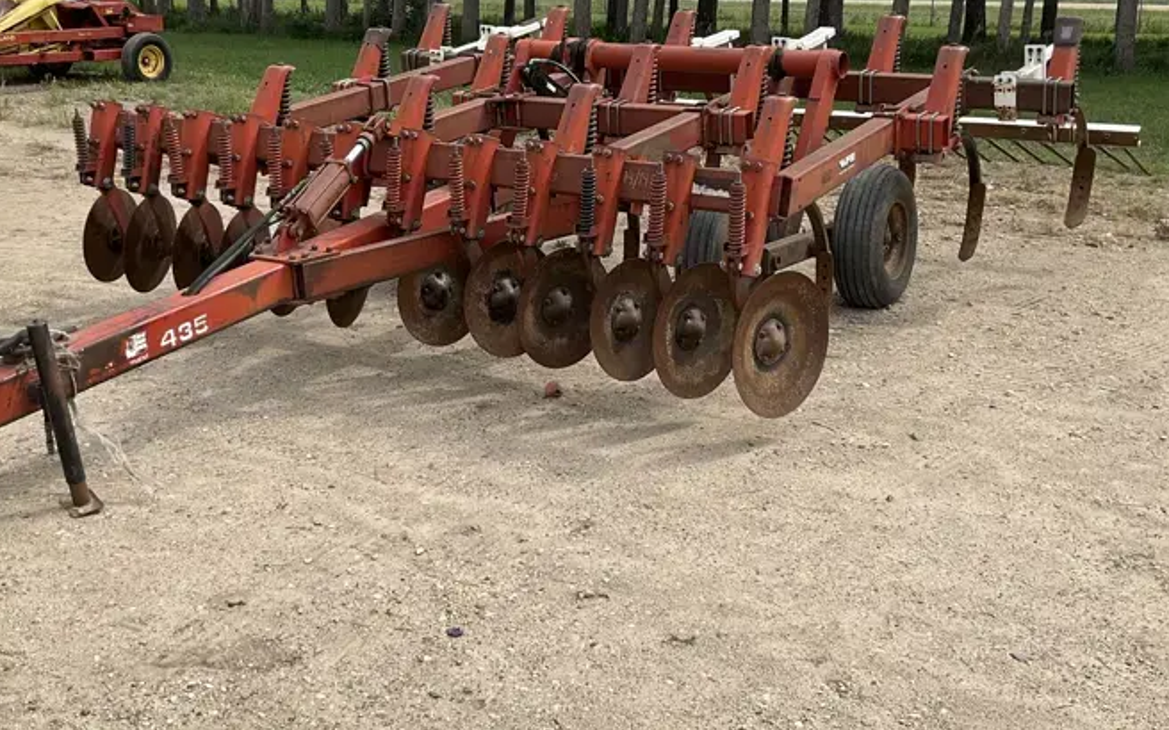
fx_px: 1434
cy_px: 240
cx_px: 556
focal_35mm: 45
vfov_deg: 28.4
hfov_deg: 44.3
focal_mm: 3
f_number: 1.8
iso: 25
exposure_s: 1/1534
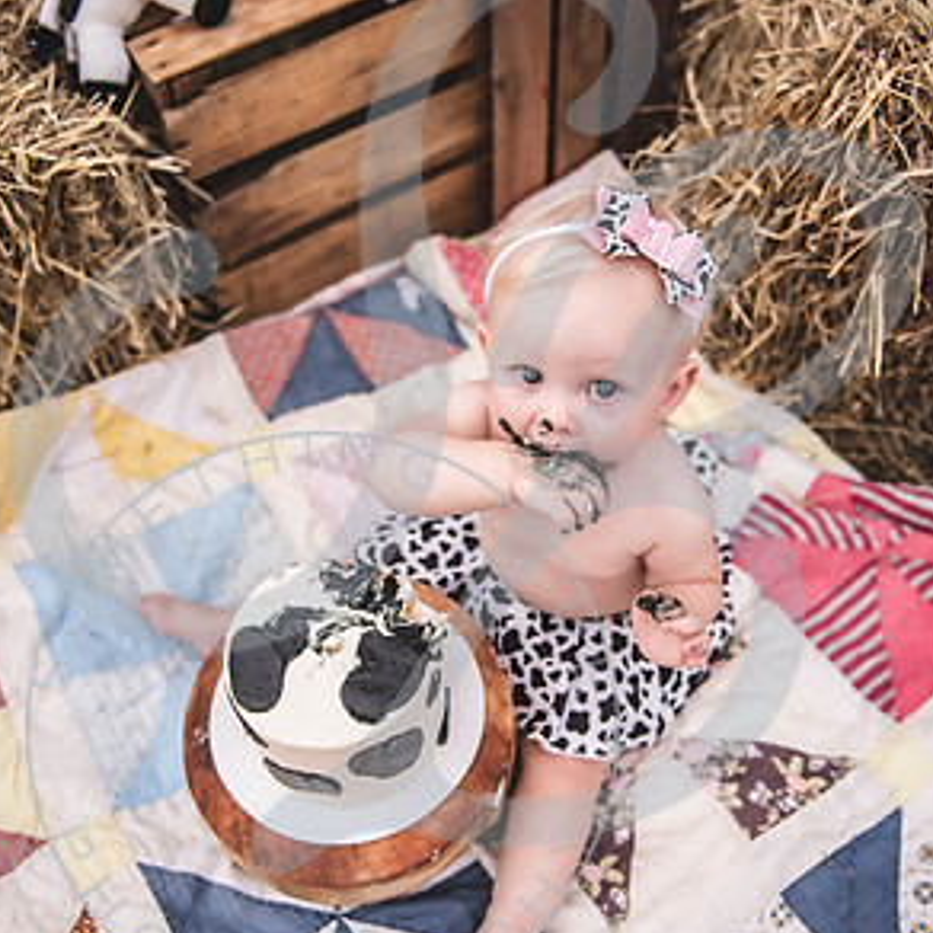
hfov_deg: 43.9
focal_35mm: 38
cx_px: 466
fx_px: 1159
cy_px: 486
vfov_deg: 43.8
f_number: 2.8
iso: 100
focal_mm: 29
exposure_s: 1/400
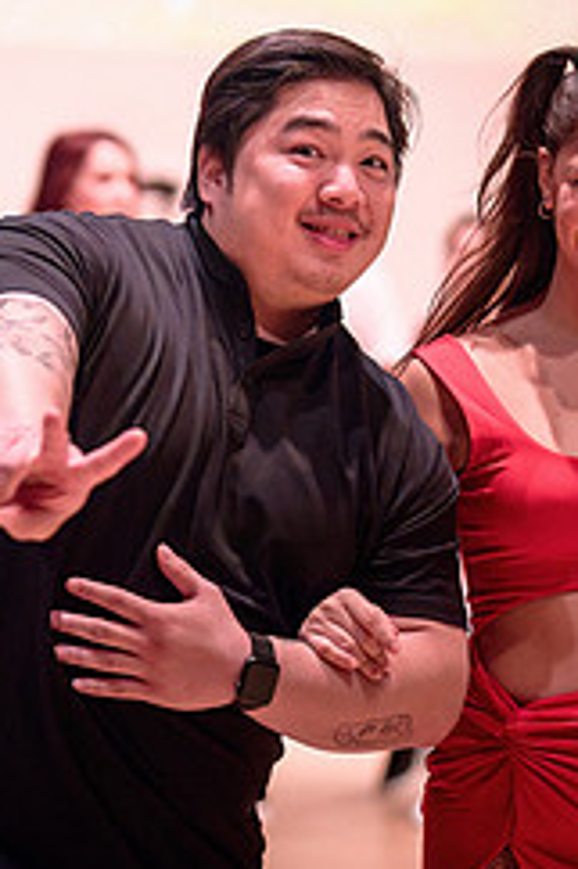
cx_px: 549
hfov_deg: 8.6
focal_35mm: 158
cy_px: 352
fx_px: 3810
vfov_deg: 13.0
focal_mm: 50
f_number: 1.4
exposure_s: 1/320
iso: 1250
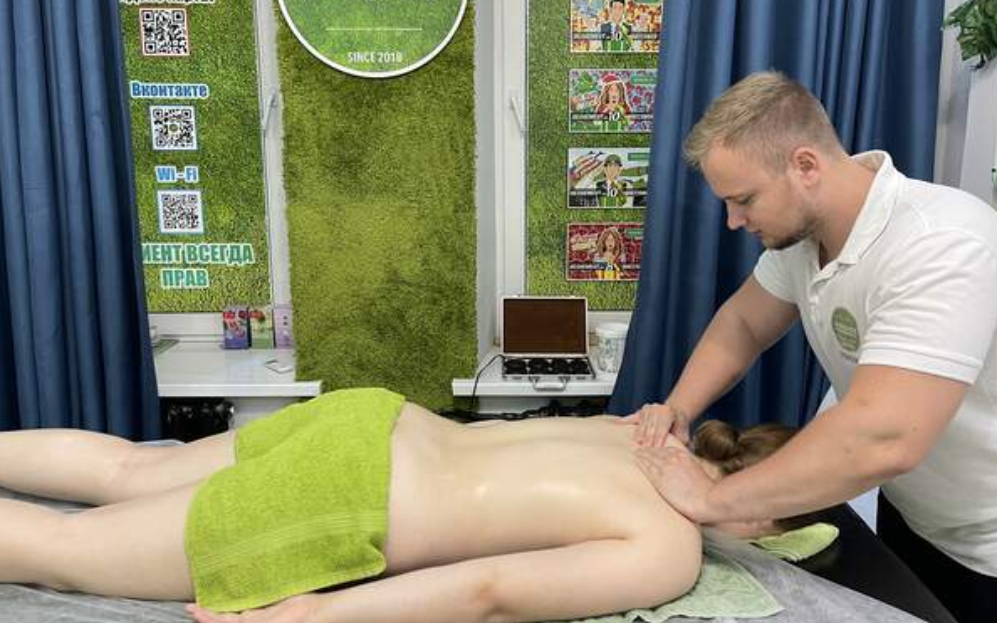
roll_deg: +0.1
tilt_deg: -11.3
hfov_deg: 68.4
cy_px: 264
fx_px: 733
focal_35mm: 27
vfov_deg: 45.9
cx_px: 504
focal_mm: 5.1
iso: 320
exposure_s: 1/50
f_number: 1.6
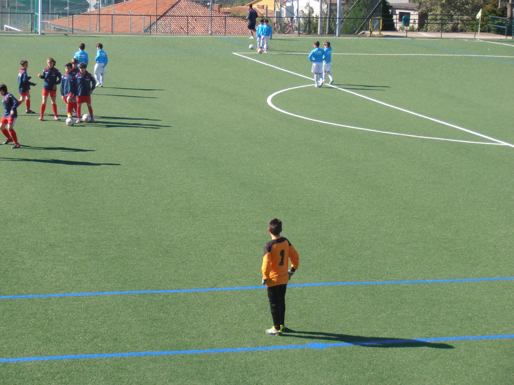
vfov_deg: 13.3
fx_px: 1648
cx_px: 257
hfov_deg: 17.7
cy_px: 192
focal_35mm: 111
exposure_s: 1/250
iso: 80
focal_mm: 19.64
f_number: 5.5
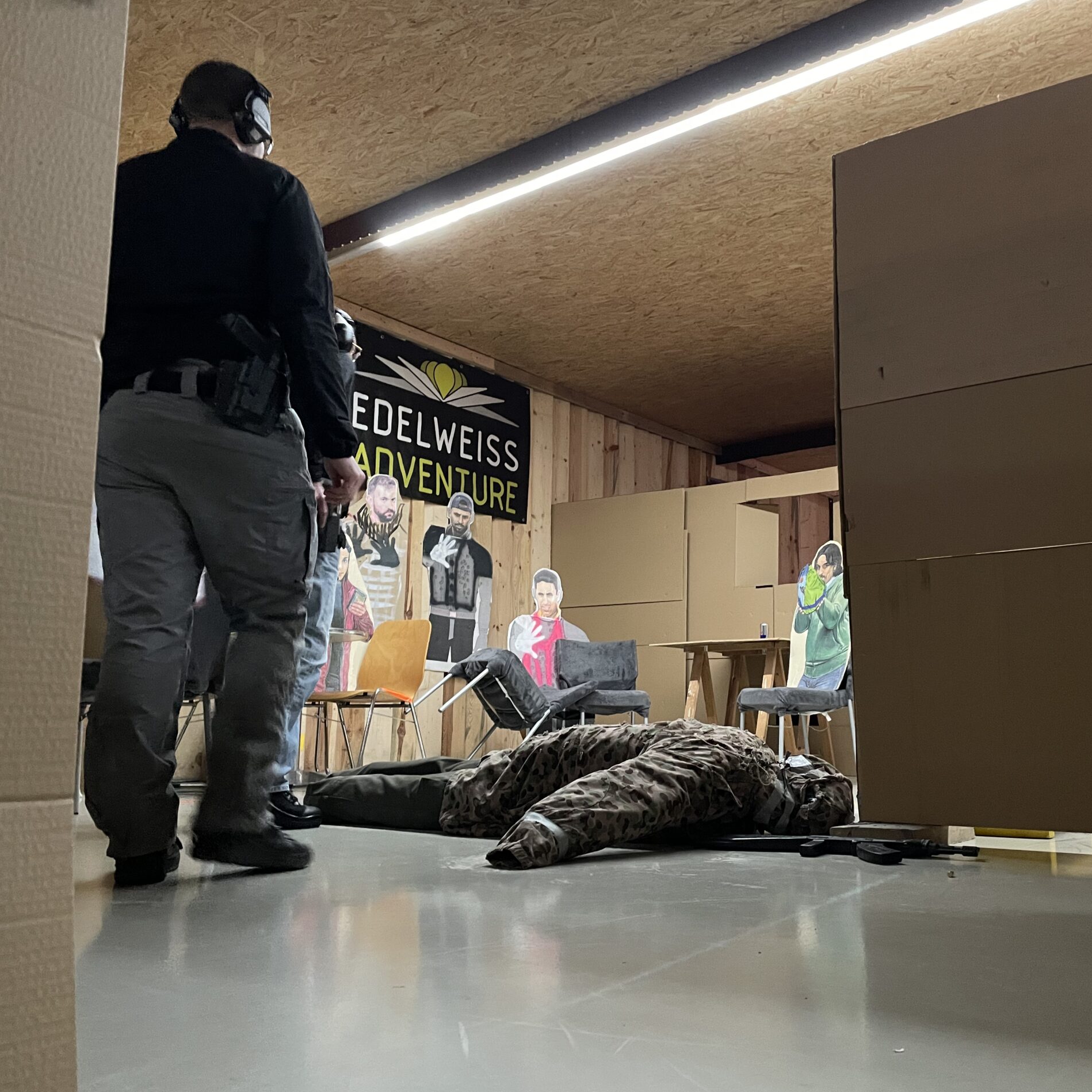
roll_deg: +0.6
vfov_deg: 52.5
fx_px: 1106
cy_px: 543
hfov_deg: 52.3
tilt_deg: +9.0
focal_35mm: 31
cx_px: 635
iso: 800
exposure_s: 1/29
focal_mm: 4.2
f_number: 1.6
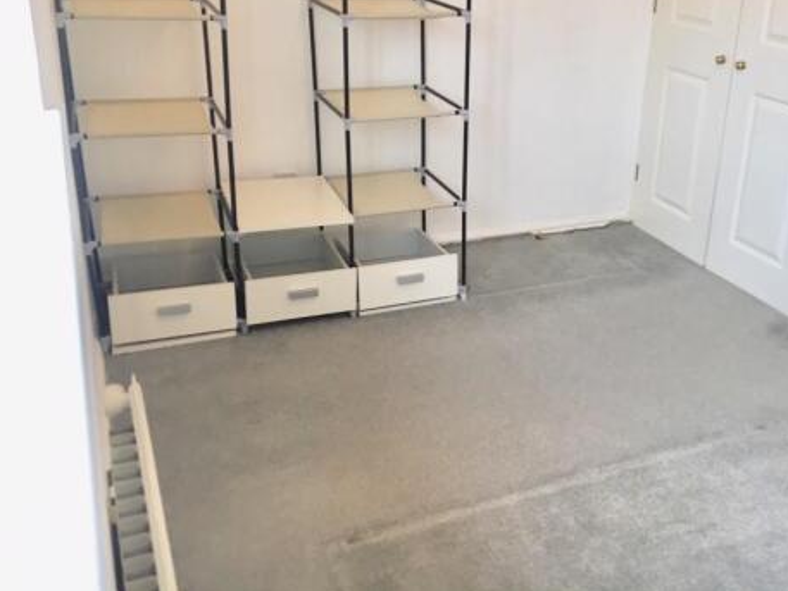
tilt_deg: -21.7
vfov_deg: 38.4
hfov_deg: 49.6
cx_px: 497
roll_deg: -5.5
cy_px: 218
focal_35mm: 37
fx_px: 842
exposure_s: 1/33
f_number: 2.2
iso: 40
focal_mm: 4.15
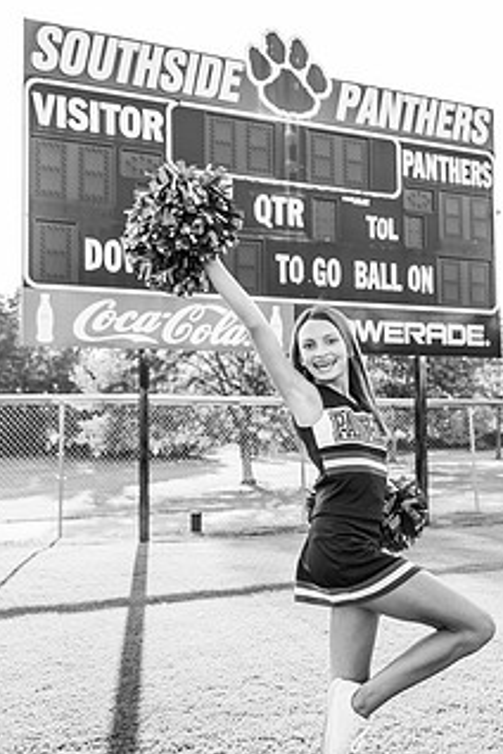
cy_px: 389
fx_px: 713
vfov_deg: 55.8
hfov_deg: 38.5
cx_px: 325
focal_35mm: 34
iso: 200
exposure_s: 1/500
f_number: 2.8
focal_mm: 24
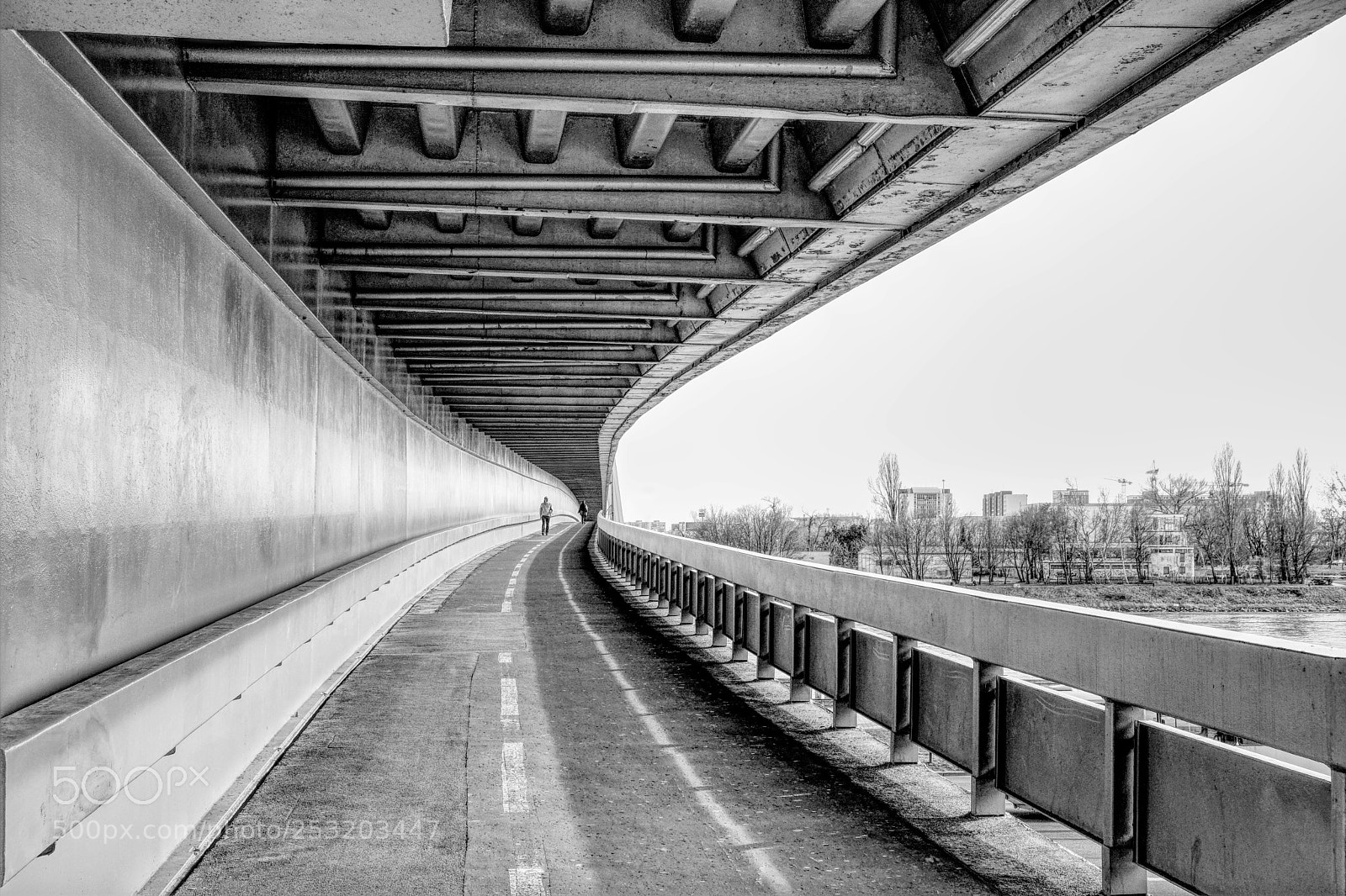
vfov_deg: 33.4
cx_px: 673
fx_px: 1495
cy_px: 448
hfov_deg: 48.5
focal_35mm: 40
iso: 400
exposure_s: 1/350
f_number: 7.1
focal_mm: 26.5
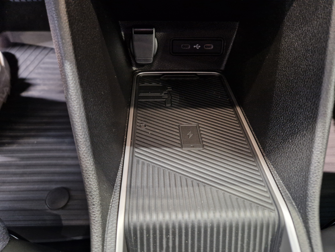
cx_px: 168
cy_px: 126
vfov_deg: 58.9
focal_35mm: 23
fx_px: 223
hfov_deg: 73.9
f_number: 1.8
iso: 640
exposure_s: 1/25
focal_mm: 5.4
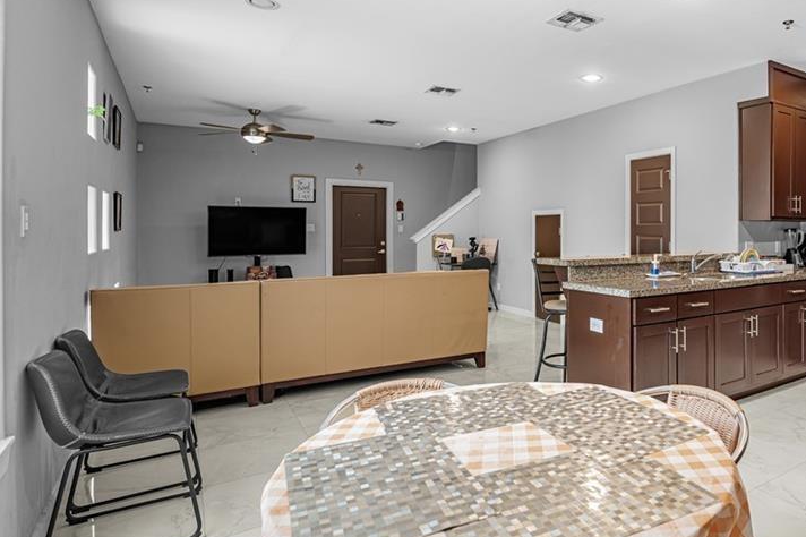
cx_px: 569
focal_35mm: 23
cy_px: 242
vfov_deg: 55.0
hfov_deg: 72.6
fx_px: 515
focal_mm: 16
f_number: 4.5
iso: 320
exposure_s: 1/6
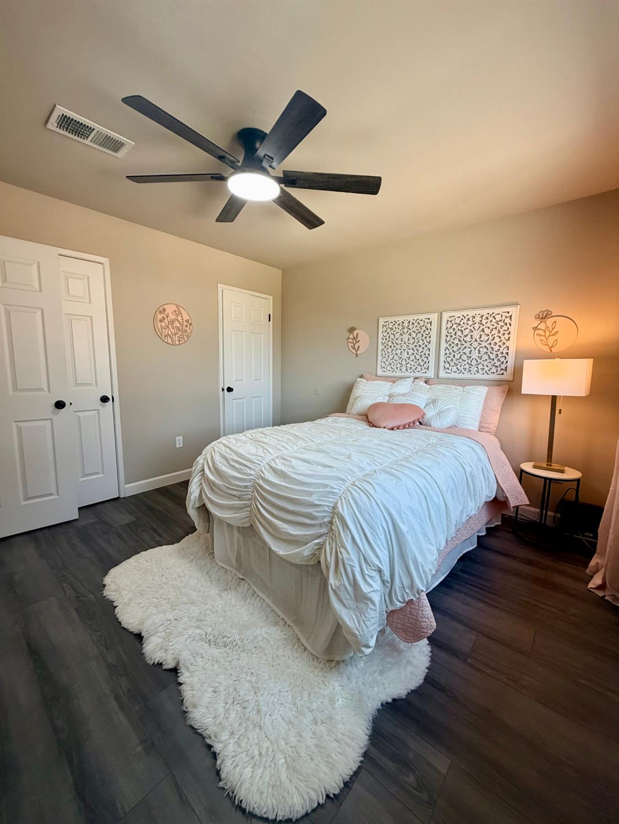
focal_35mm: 14
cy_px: 412
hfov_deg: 85.7
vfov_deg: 102.0
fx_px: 334
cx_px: 310
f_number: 2.2
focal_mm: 2.22
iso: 160
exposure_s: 1/120
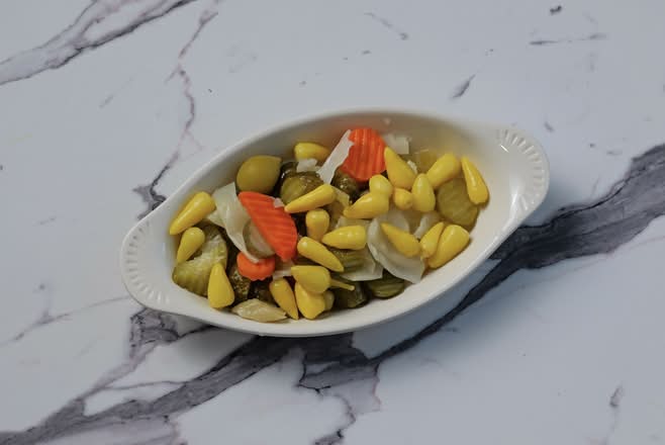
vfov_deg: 26.0
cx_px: 332
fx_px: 961
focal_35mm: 52
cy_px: 222
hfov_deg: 38.2
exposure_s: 1/160
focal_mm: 50
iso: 500
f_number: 3.5
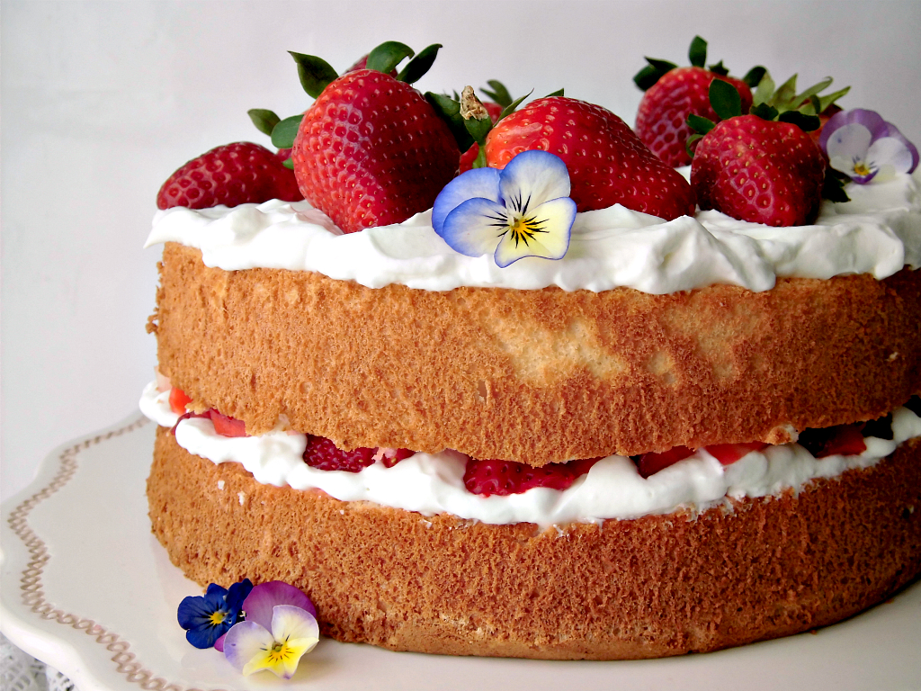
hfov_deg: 40.4
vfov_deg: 30.9
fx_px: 1250
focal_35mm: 47
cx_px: 460
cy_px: 346
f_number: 3.4
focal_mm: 8.3
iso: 100
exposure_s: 1/125
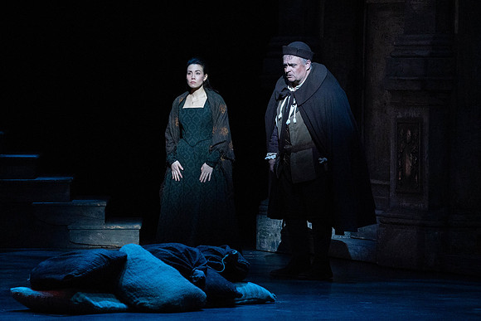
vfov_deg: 5.5
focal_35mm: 250
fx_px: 3341
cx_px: 240
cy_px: 120
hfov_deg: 8.2
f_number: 6.3
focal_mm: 200
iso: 12800
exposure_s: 1/200
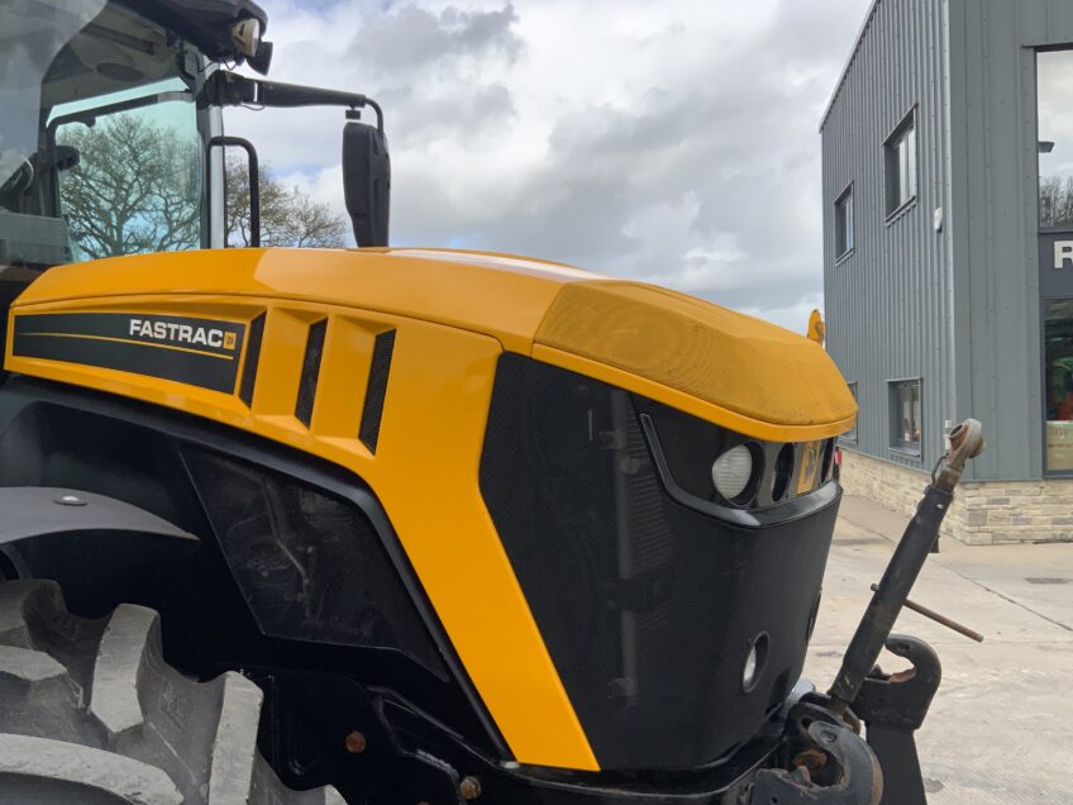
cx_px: 486
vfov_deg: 40.7
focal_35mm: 35
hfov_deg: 52.5
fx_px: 1085
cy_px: 429
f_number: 1.8
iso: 16
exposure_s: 1/978
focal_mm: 3
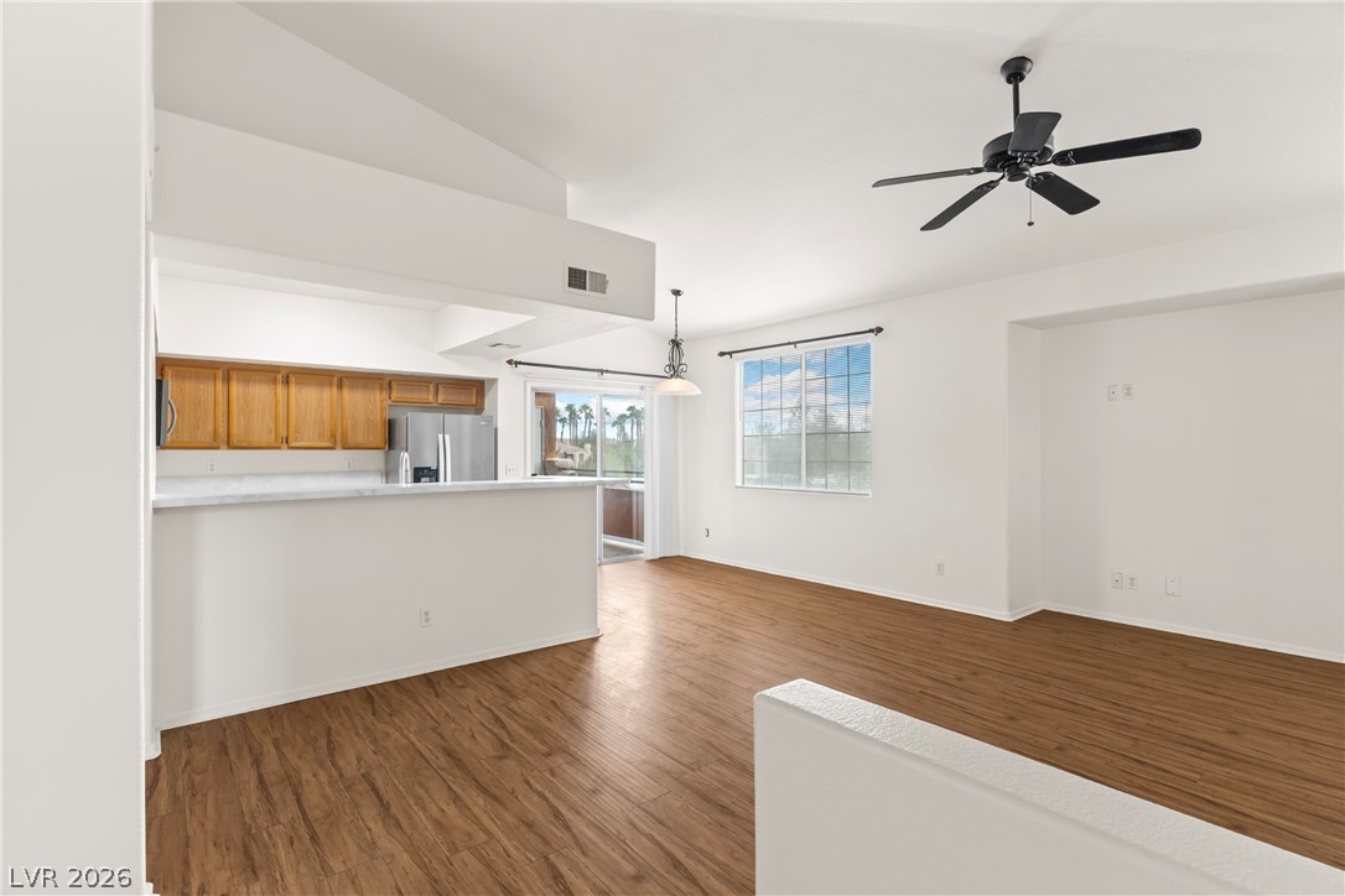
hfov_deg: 93.3
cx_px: 672
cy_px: 448
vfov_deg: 70.4
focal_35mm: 17
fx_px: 635
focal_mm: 17
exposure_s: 1
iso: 400
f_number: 8
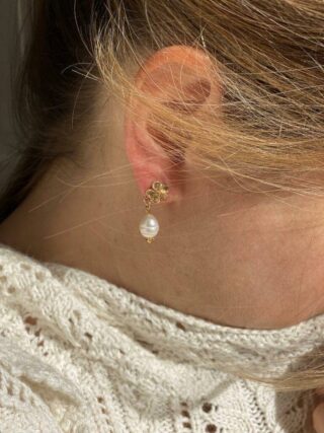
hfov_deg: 28.0
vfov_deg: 36.8
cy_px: 216
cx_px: 162
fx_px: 649
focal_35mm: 52
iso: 20
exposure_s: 1/1261
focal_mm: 6
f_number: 2
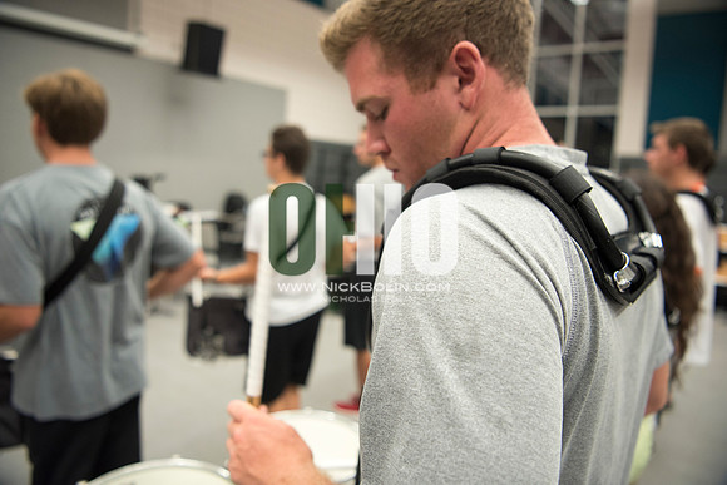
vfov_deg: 53.2
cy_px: 242
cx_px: 364
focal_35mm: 24
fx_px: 485
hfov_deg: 73.7
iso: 1250
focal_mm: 24
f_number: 2.8
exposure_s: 1/160
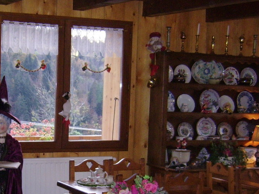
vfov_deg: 17.6
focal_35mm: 83
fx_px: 621
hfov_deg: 23.2
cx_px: 45
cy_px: 155
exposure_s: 1/30
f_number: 2.8
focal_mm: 5.95
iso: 200
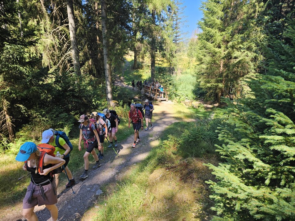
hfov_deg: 73.9
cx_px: 148
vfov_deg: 58.9
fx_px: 196
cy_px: 110
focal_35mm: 23
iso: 25
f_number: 1.7
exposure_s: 1/180
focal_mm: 6.3
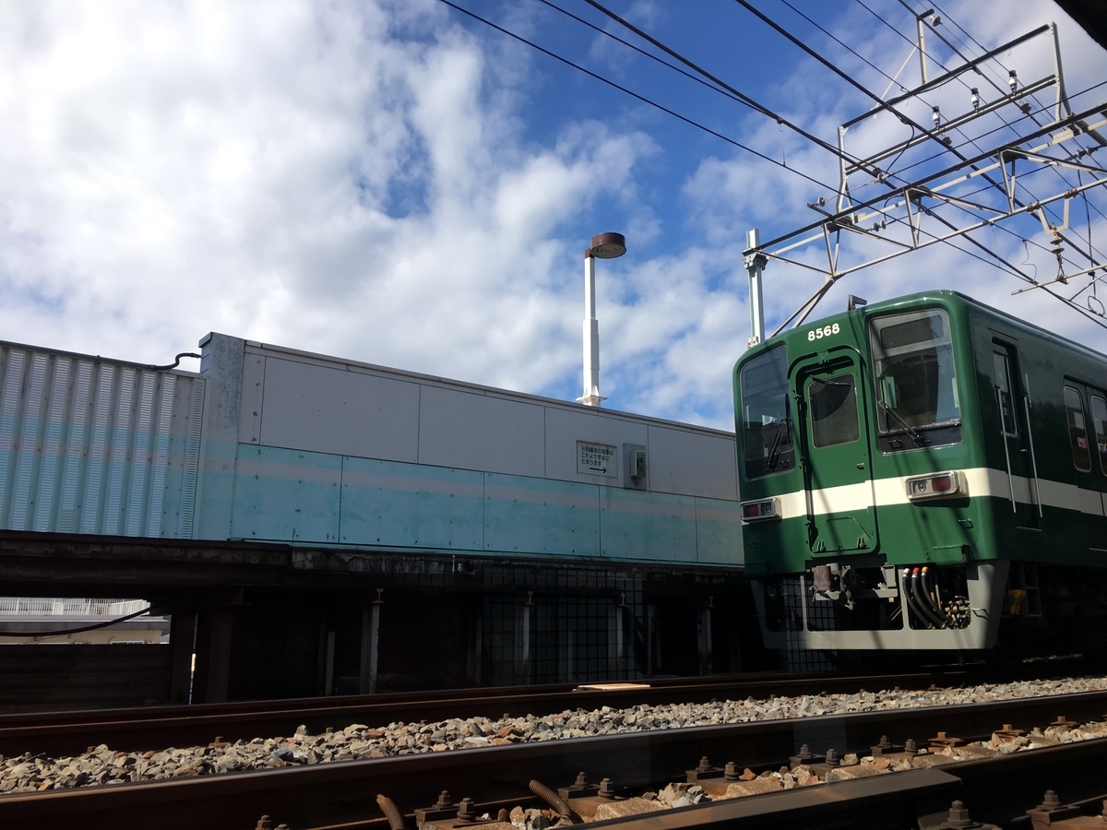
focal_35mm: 29
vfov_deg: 48.2
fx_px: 927
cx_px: 554
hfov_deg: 61.7
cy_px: 415
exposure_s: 1/1054
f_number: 2.2
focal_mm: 4.15
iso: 25
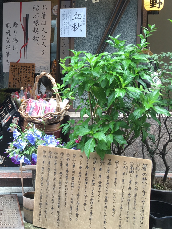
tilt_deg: -5.8
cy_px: 69
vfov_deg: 31.8
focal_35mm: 60
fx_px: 397
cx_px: -22
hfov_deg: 22.9
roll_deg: -0.2
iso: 25
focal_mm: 4.15
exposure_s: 1/40
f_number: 2.2
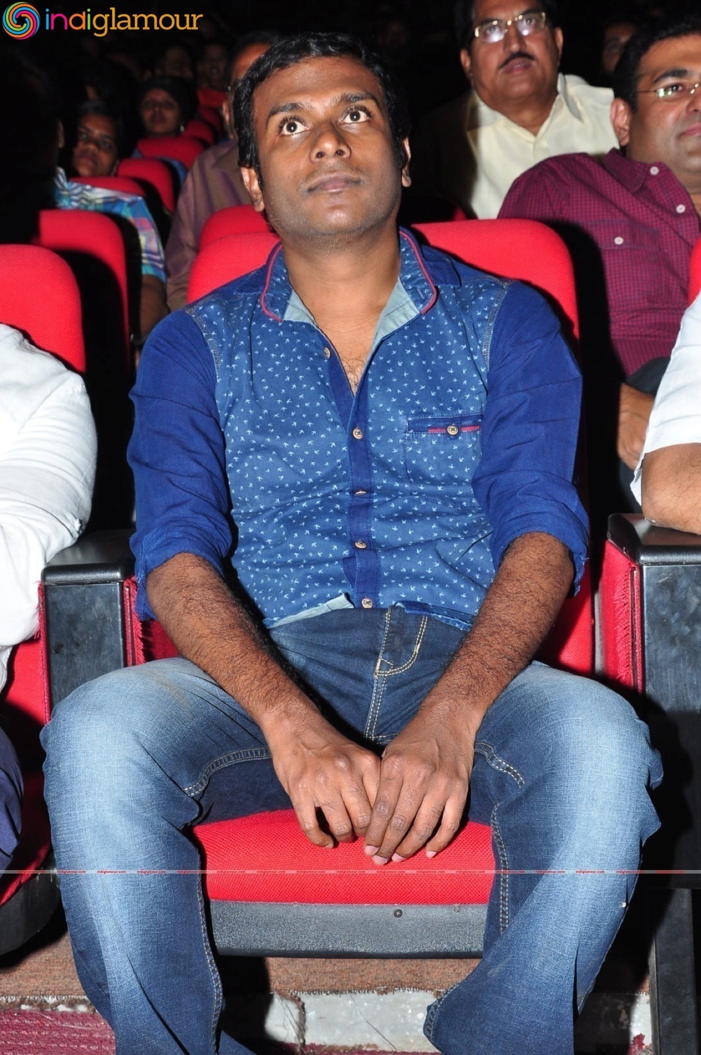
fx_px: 1977
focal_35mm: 68
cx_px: 350
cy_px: 528
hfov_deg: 20.1
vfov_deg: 29.9
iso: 500
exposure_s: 1/125
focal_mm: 45
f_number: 11
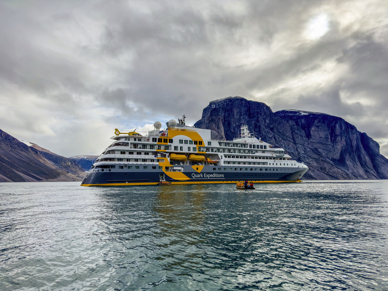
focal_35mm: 24
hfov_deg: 71.6
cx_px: 194
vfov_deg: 56.8
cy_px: 146
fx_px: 269
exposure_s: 1/16000
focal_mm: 6.86
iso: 100
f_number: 1.8
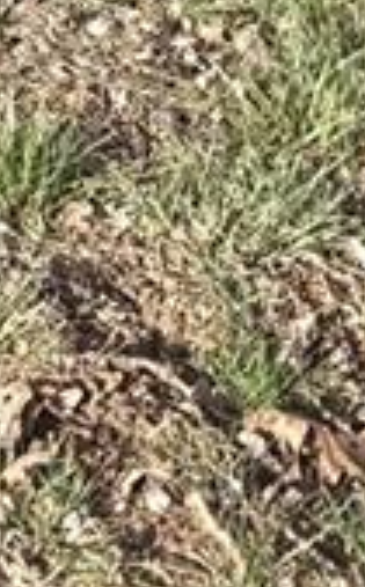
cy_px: -1237
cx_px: -803
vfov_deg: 9.1
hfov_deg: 6.5
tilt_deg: -6.8
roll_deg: -2.7
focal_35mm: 181
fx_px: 2893
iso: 80
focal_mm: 6.76
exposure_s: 1/2506
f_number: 1.78
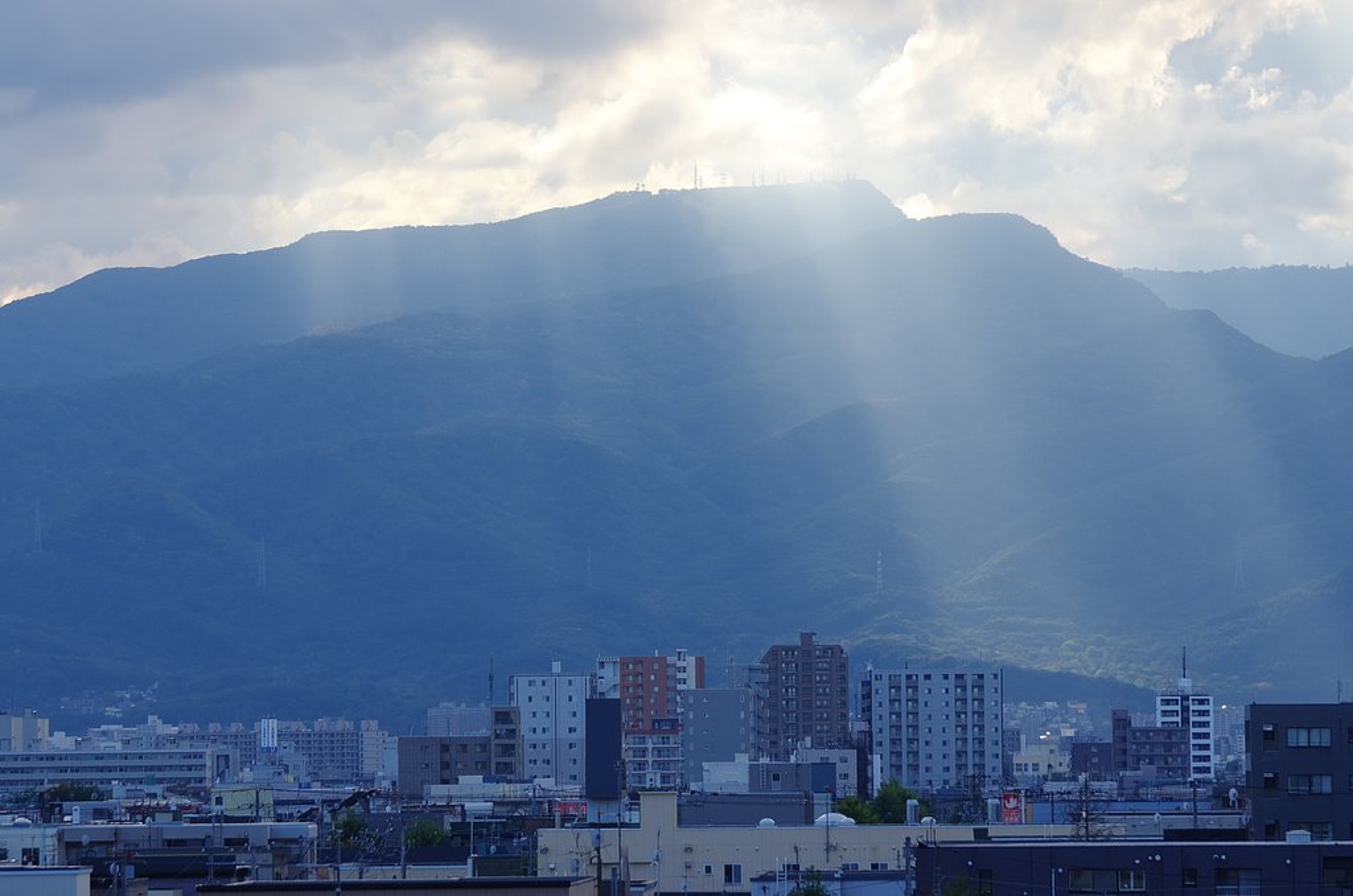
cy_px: 448
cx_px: 676
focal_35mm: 222
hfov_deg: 9.3
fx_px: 8325
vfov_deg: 6.2
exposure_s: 1/250
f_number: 6.3
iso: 160
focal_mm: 148
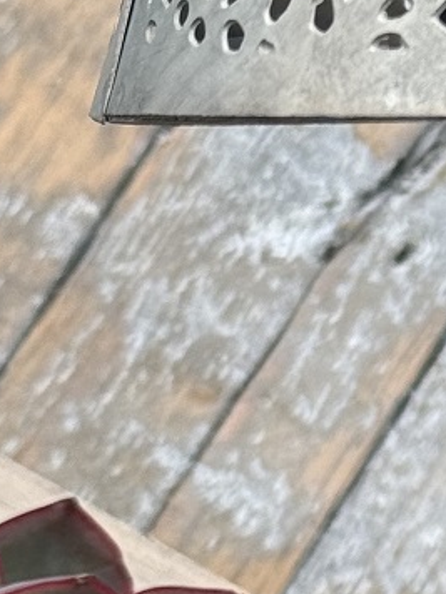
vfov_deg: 9.1
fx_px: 3711
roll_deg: +0.9
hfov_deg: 6.7
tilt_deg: -10.8
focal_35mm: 216
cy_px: 469
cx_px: 844
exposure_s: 1/888
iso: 64
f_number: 1.78
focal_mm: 6.76
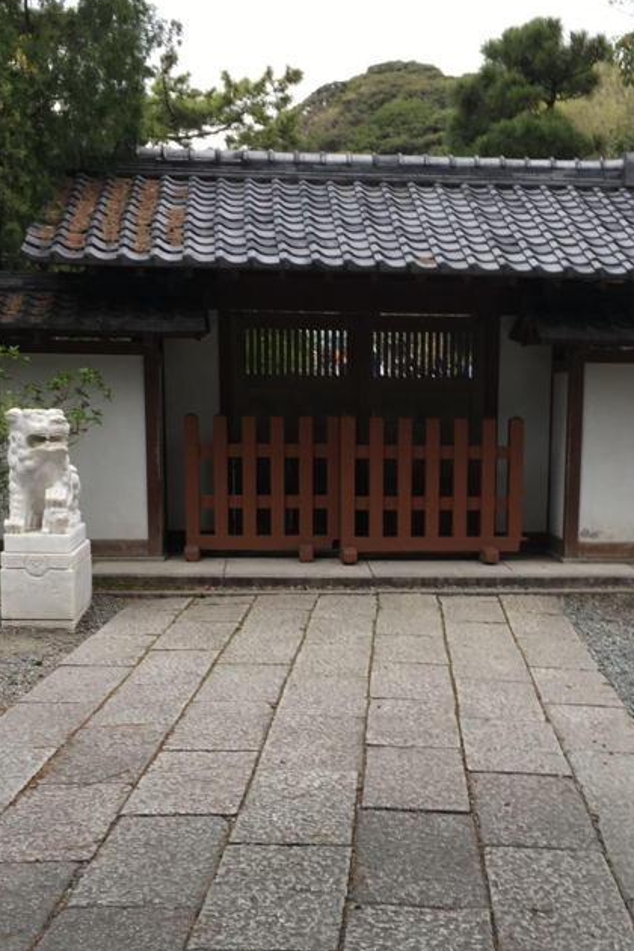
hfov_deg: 27.5
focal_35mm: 49
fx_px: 1294
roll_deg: -0.8
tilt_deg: -8.6
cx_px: 382
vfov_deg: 39.9
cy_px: 634
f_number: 2.2
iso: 32
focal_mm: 4.15
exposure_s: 1/120
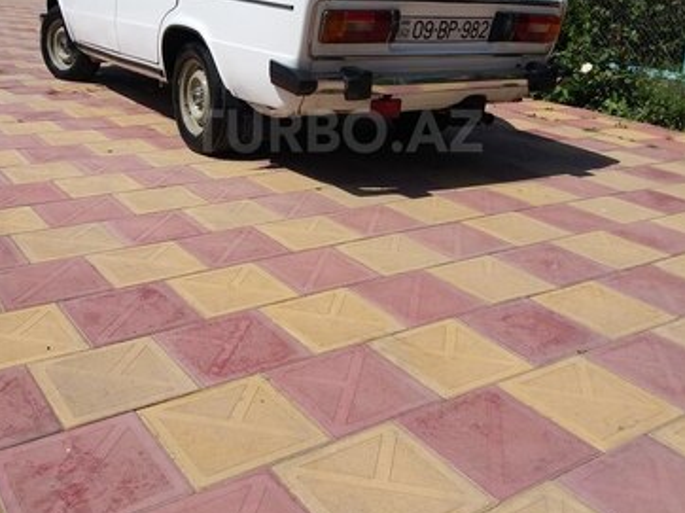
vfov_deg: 37.7
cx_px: 337
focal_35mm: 37
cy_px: 131
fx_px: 732
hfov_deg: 50.2
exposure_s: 1/2220
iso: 40
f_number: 1.9
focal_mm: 3.7
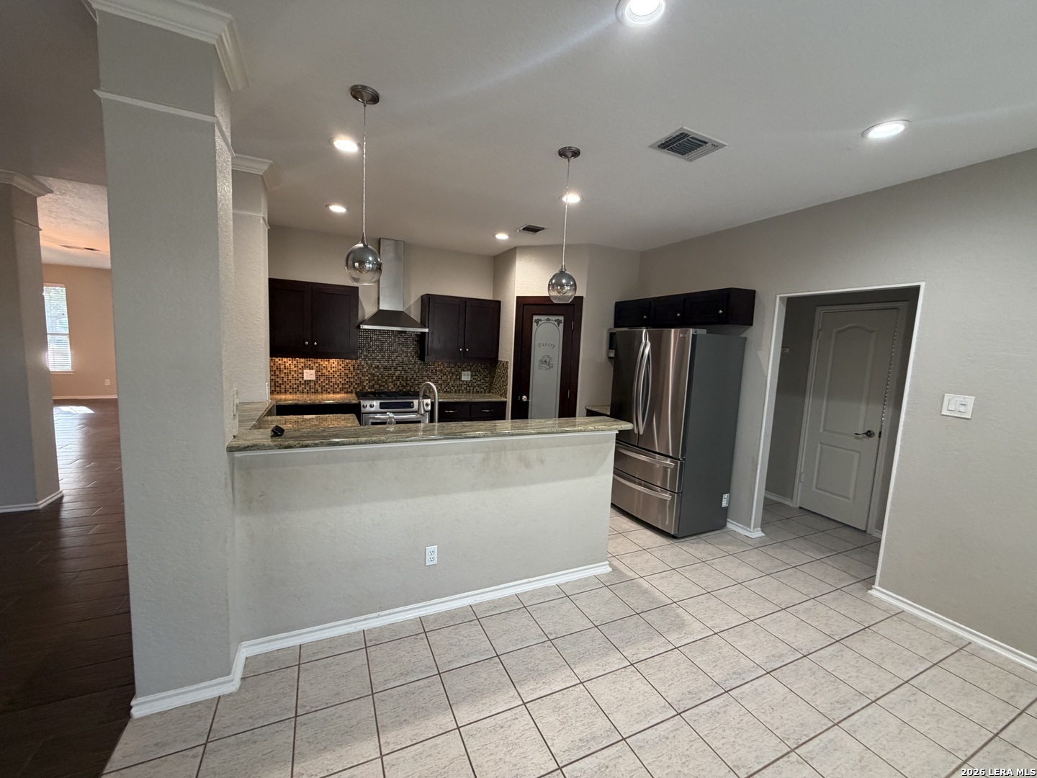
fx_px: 419
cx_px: 518
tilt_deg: -4.8
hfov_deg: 102.1
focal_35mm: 14
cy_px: 389
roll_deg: -2.0
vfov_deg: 85.7
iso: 250
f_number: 2.2
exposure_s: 1/60
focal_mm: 2.22
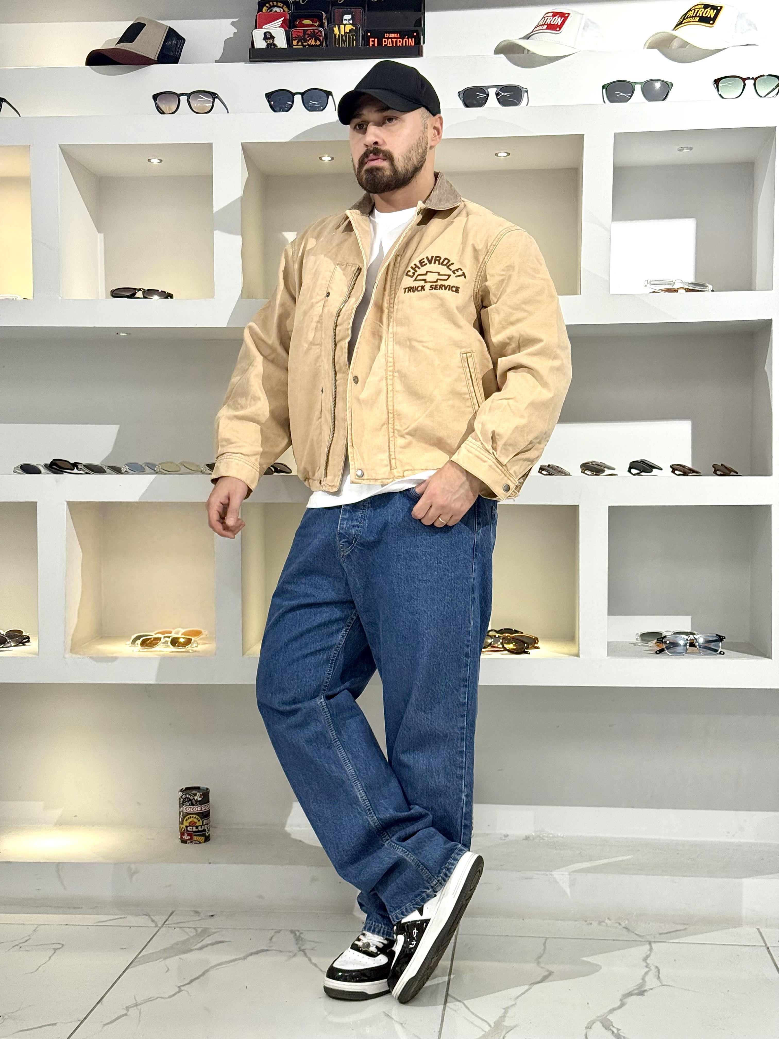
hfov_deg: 30.3
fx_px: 1440
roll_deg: -0.6
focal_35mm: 48
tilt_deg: -1.4
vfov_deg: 39.7
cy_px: 520
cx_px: 390
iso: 100
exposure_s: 1/100
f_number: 1.78
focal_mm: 6.76
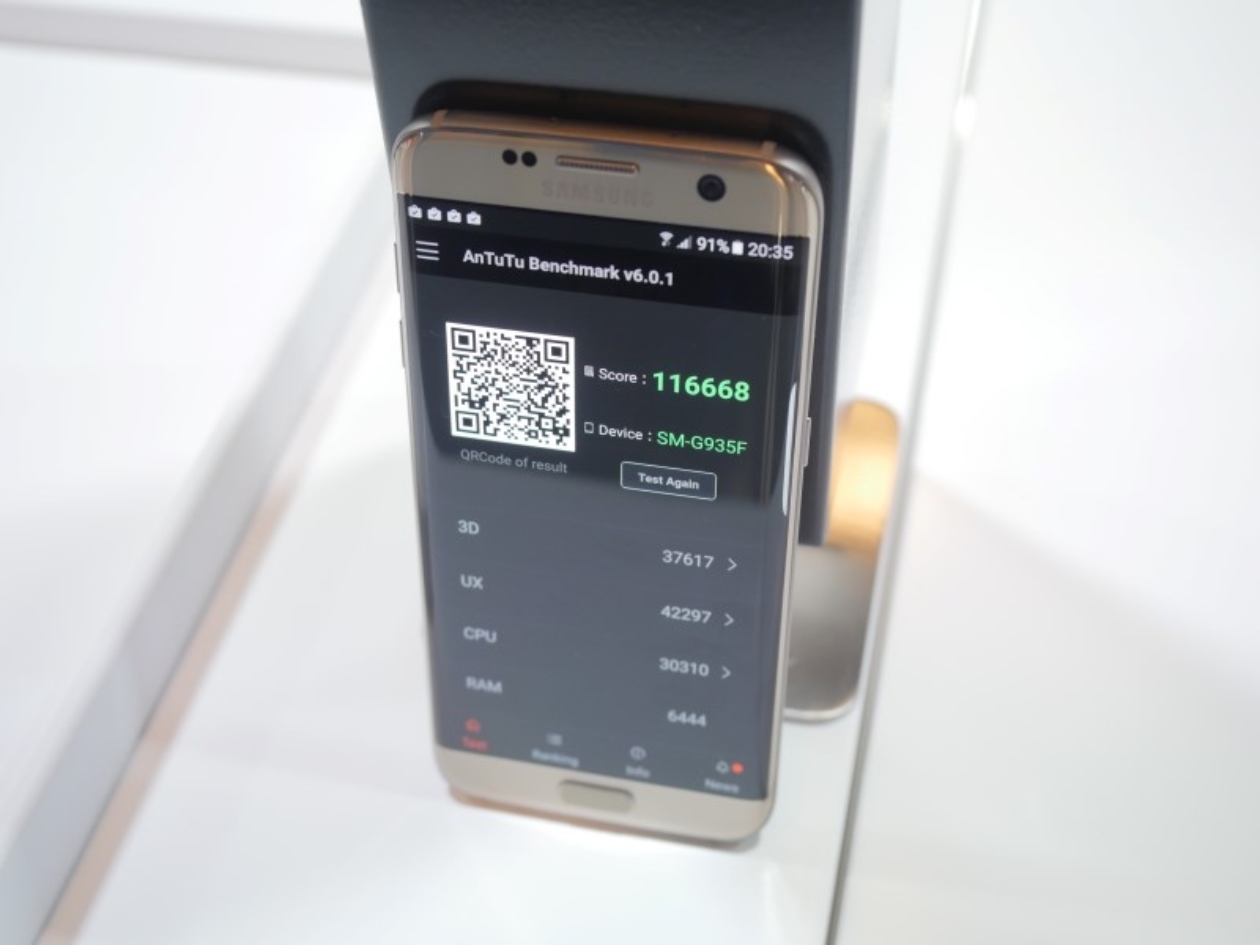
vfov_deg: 32.9
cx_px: 630
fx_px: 1602
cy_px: 472
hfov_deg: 42.9
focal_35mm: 44
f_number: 3.2
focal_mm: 22
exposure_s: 1/100
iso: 640
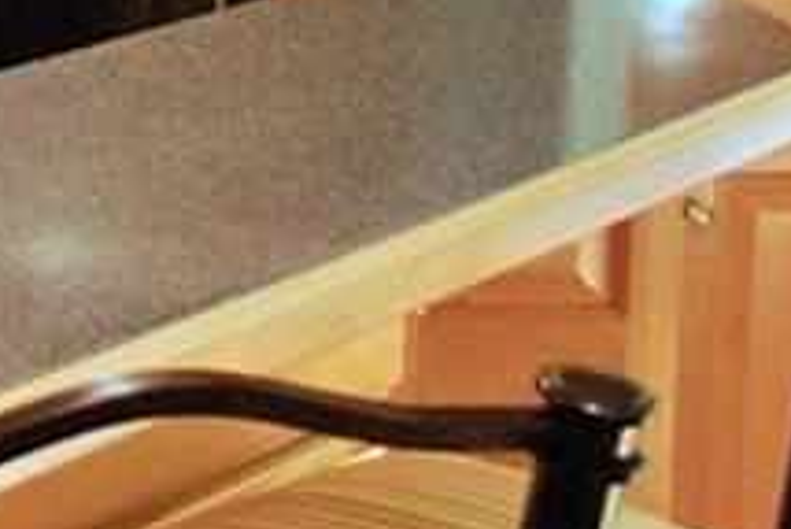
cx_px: -736
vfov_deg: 10.0
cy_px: -433
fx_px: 2836
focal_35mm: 129
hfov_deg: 13.8
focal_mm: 18
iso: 1400
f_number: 3.5
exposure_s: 1/30
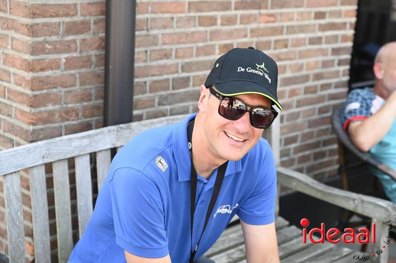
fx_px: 725
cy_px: 132
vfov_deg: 20.6
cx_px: 198
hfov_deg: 30.5
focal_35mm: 66
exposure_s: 1/250
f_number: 4
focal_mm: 66
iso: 400
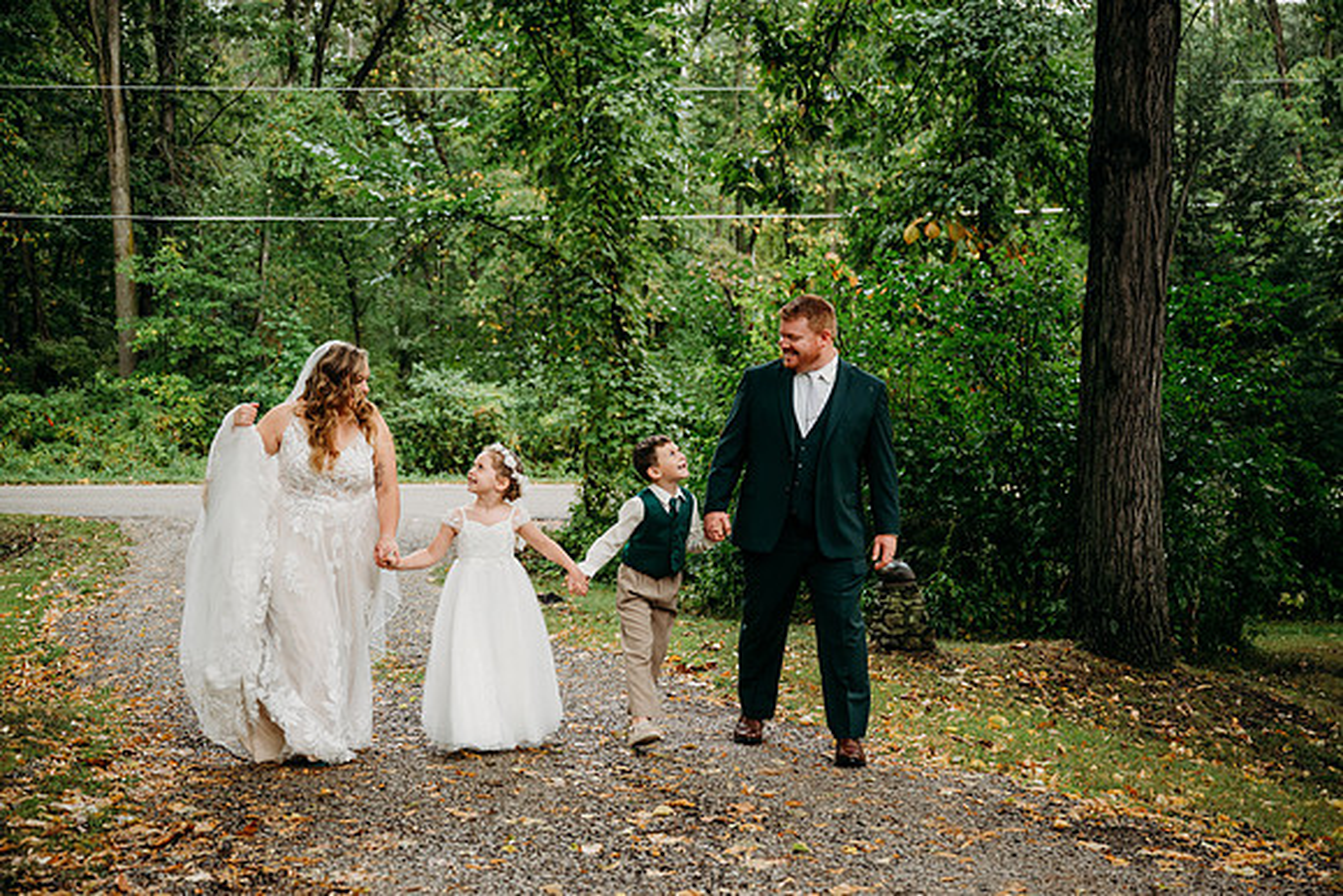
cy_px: 448
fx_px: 1762
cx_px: 672
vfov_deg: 28.5
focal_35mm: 47
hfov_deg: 41.7
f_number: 3.2
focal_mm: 46
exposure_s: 1/500
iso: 200
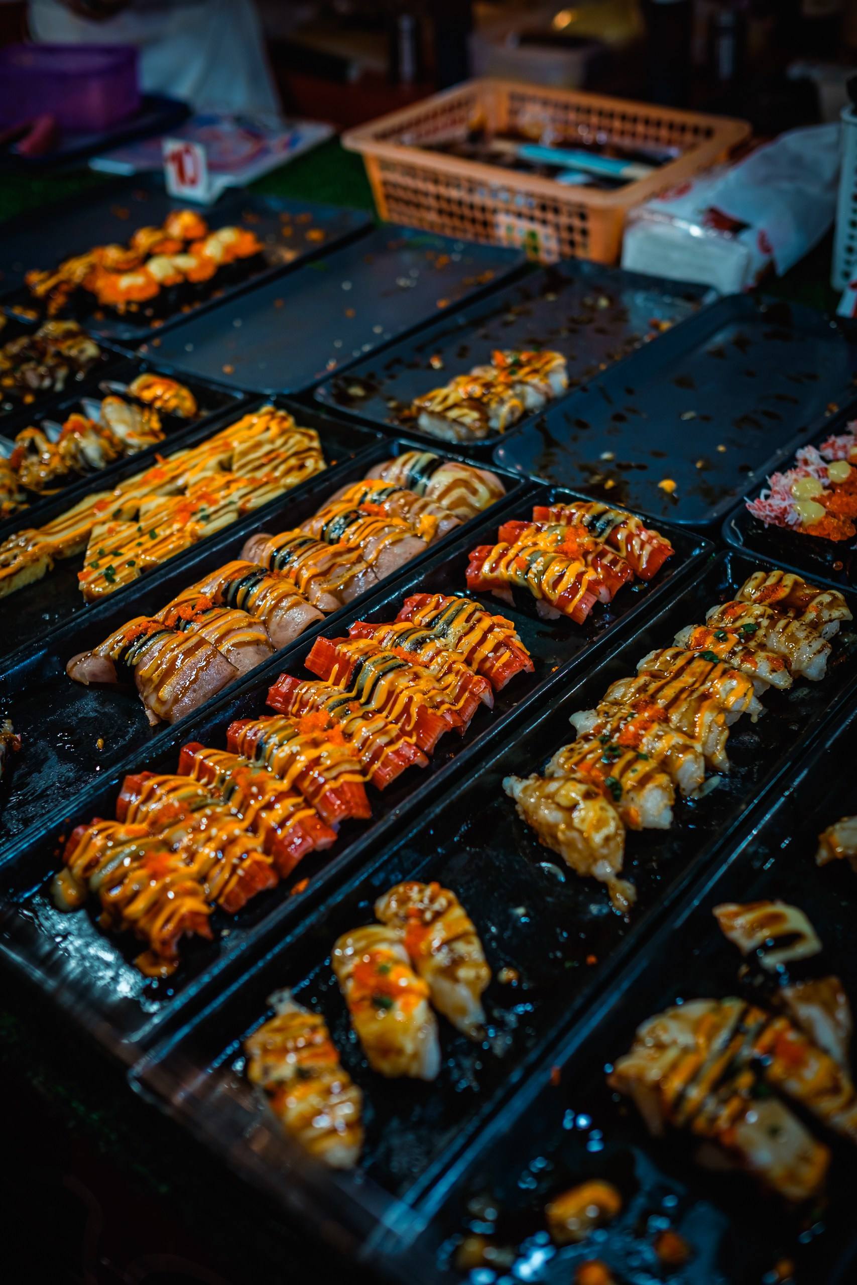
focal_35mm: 35
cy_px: 642
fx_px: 1250
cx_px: 428
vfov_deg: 54.4
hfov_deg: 37.9
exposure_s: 1/80
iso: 200
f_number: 2.2
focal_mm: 23
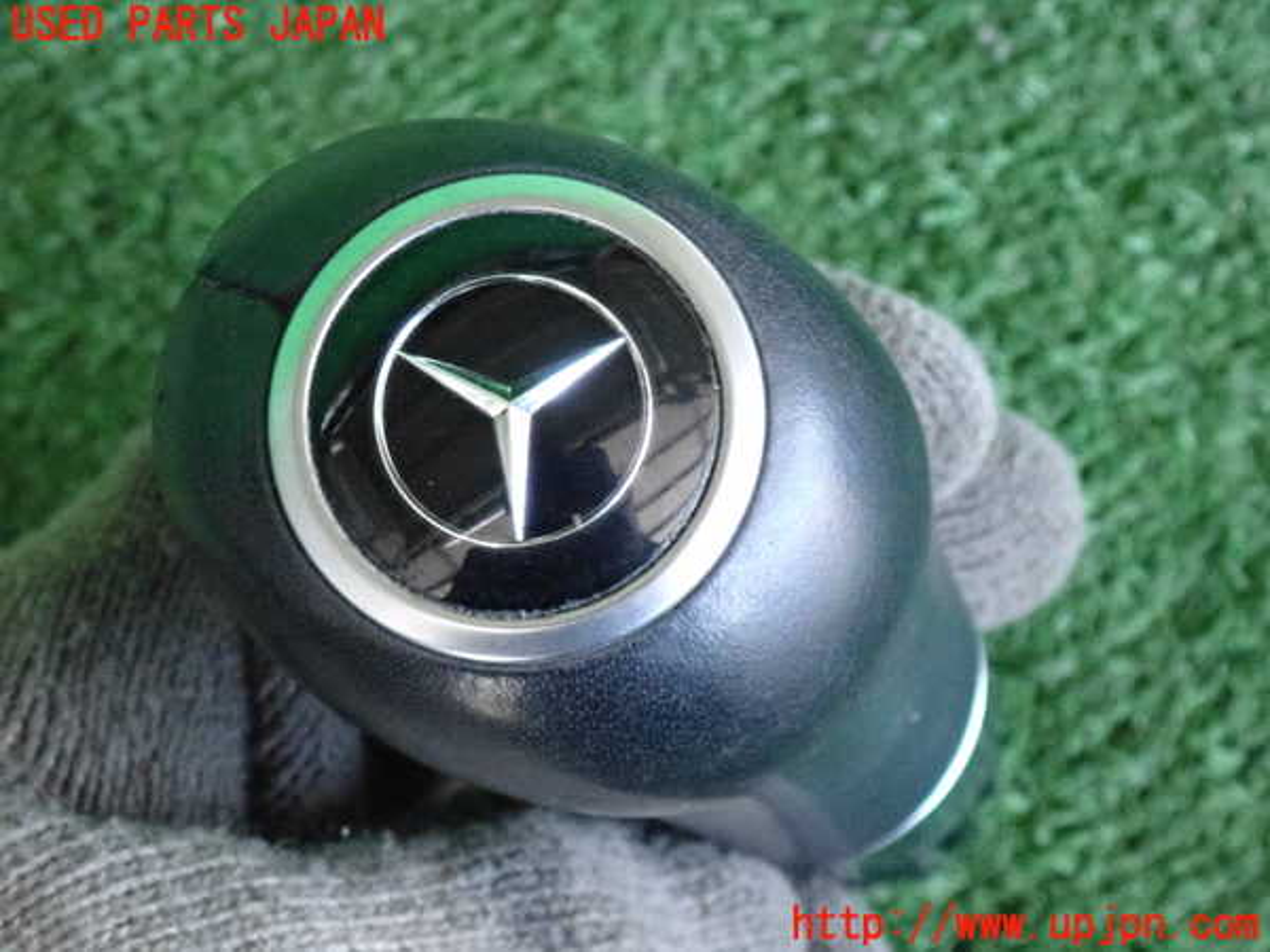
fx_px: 3669
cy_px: 476
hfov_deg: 19.6
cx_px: 635
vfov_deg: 14.8
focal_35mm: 100
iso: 3200
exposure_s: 1/125
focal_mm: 18
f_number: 4.9
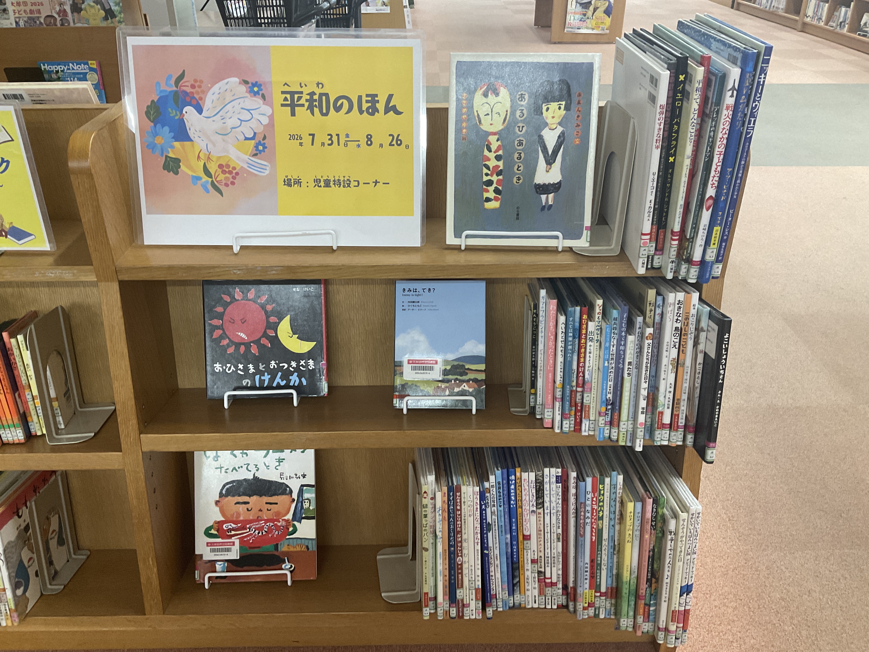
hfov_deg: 61.7
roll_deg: +1.6
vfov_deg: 48.2
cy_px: 326
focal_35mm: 29
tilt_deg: -30.5
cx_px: 434
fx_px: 728
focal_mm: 3
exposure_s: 1/50
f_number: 1.8
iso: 160
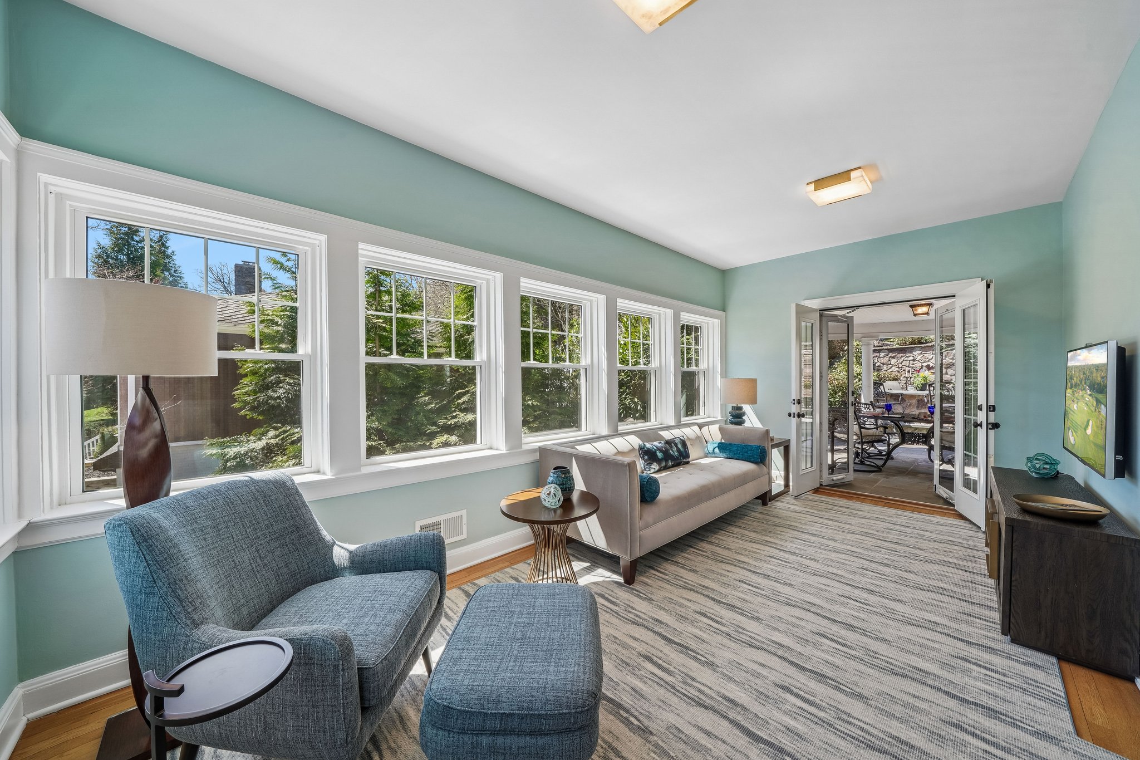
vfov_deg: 90.0
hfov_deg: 112.6
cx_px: 570
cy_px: 380
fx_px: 380
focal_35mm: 12
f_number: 11
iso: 100
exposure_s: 1/13
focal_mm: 12
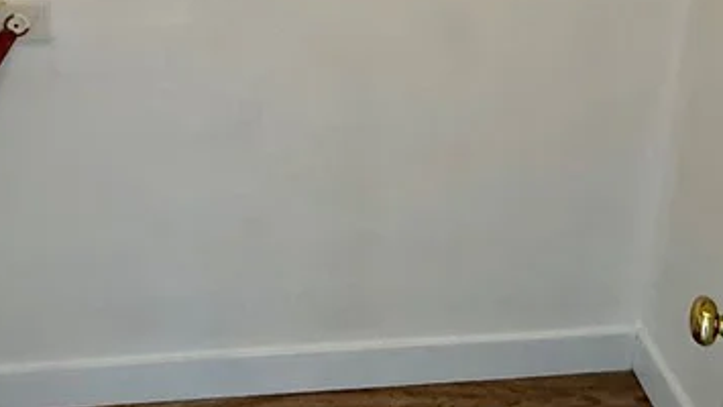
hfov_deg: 46.4
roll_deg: -2.6
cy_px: -112
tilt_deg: -15.1
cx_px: 340
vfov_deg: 24.0
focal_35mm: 44
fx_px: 844
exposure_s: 1/60
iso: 200
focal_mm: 2.22
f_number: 2.2
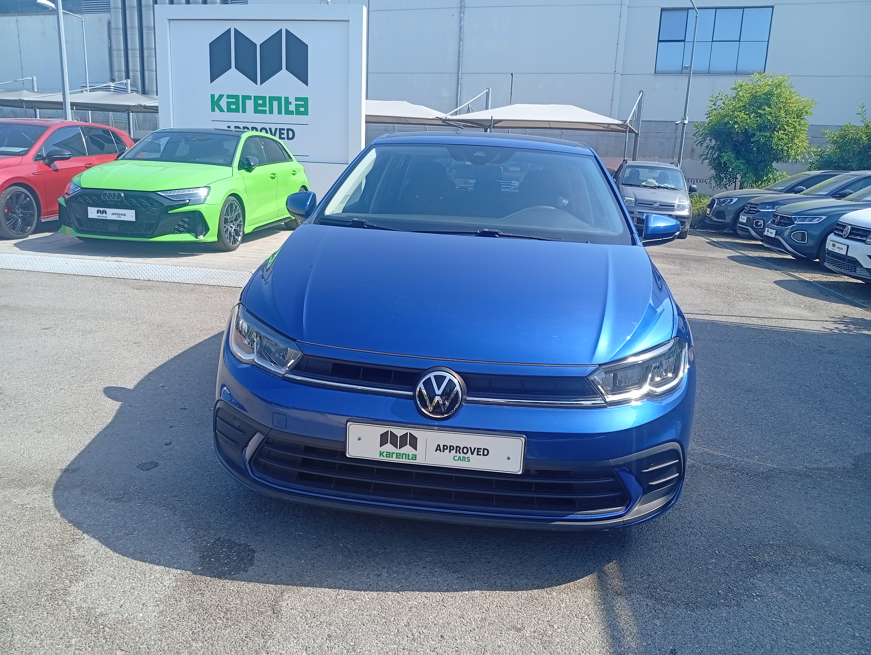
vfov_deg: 51.5
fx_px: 680
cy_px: 328
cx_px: 436
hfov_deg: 65.2
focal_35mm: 27
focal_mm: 3.98
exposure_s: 1/326
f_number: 1.8
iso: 50
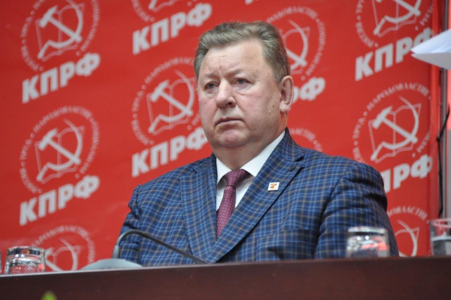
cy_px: 150
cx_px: 226
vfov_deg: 4.4
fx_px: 3941
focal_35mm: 315
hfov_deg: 6.5
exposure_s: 1/13
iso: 2500
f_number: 6
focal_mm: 210
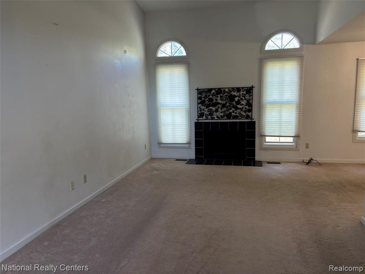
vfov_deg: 53.1
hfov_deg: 67.3
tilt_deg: -9.5
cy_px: 137
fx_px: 274
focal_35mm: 26
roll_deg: +0.7
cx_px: 182
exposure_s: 1/60
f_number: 1.6
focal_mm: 5.96
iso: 125
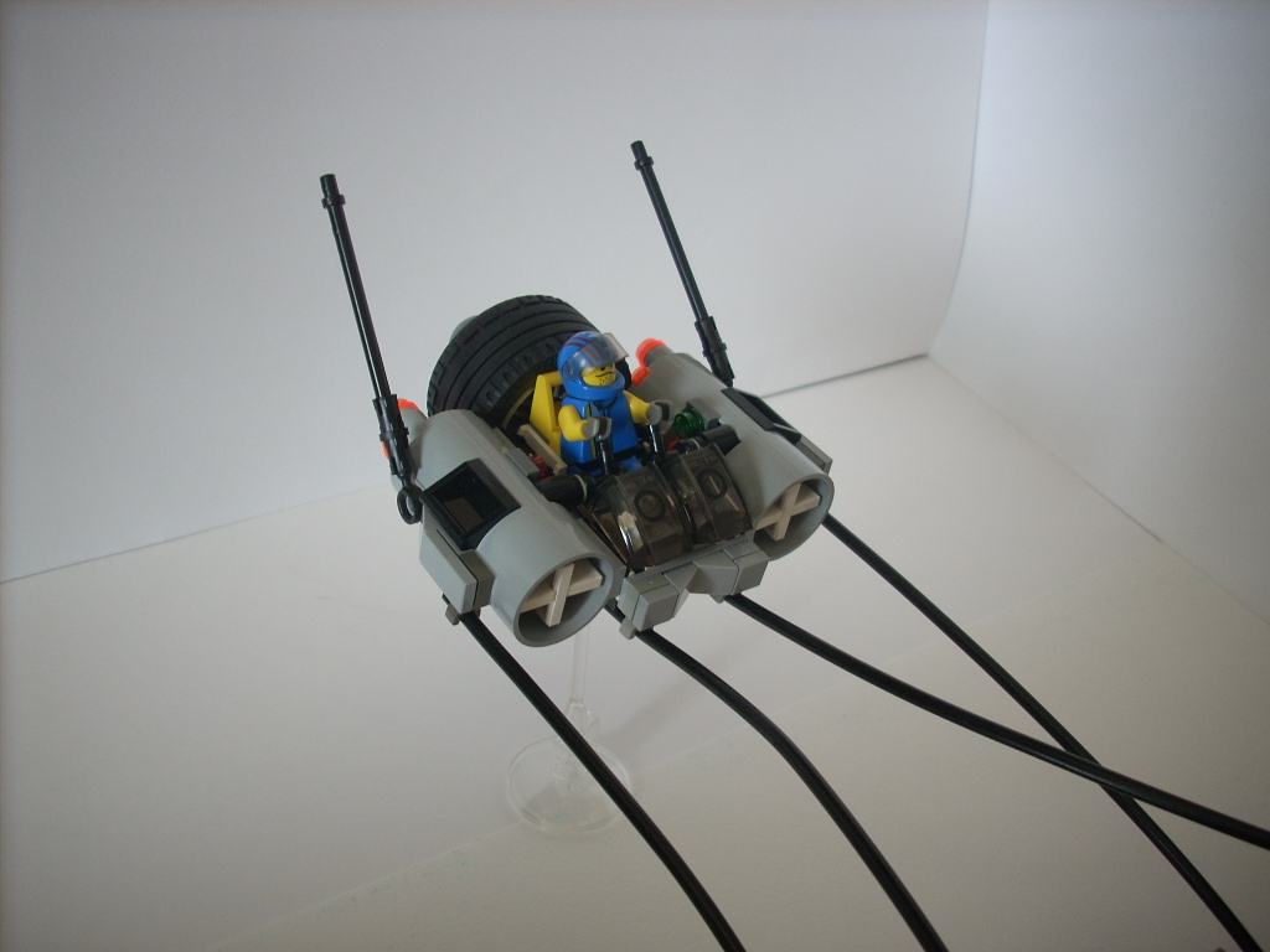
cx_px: 635
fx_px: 1357
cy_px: 476
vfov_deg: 38.7
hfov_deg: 50.1
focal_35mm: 37
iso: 64
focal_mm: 6.2
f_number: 2.8
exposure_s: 1/38.9
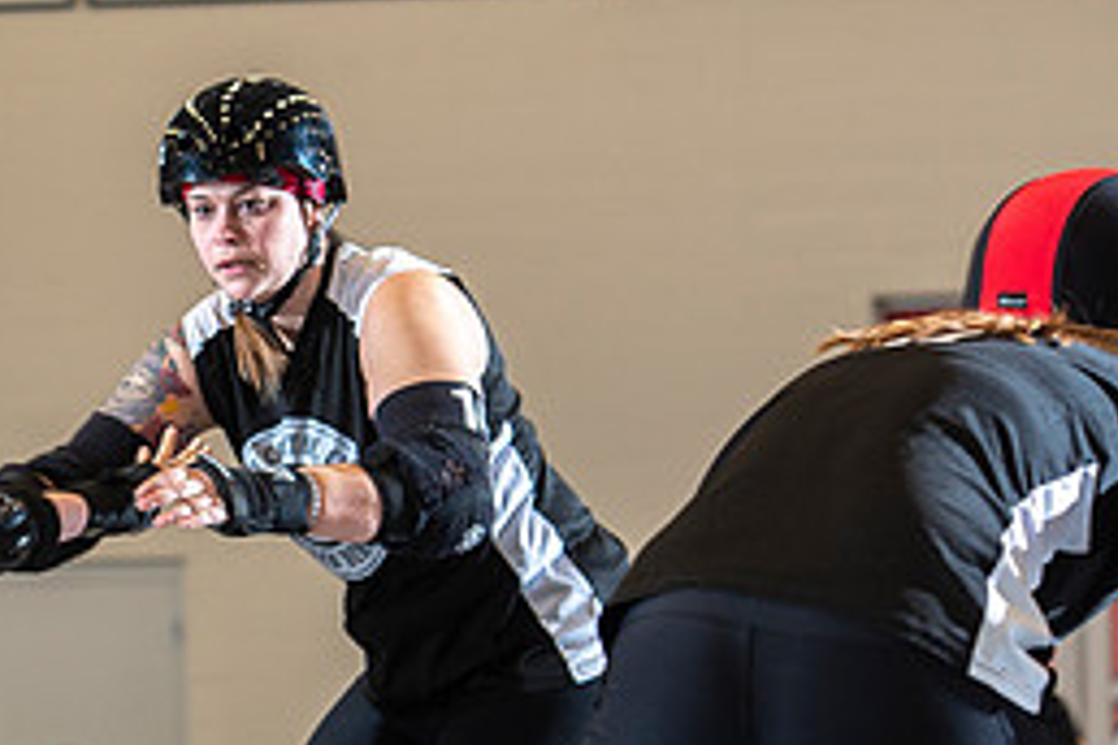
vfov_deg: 5.4
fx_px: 7825
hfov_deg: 8.1
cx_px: -56
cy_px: 639
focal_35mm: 252
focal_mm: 112
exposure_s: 1/160
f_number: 5.6
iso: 500
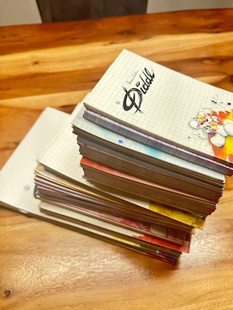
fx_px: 233
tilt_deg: -53.2
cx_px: 118
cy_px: 164
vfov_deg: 67.2
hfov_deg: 53.1
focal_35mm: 26
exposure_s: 1/60
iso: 400
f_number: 1.78
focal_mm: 6.86
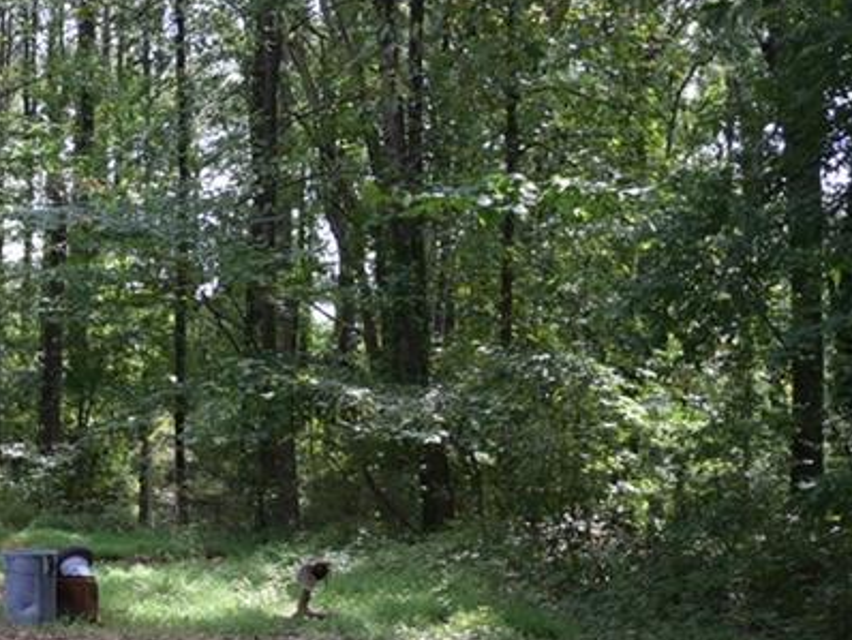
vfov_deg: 17.3
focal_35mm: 85
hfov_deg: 21.0
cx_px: -242
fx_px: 2099
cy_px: 362
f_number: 4.2
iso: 1000
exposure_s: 1/1000
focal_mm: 23
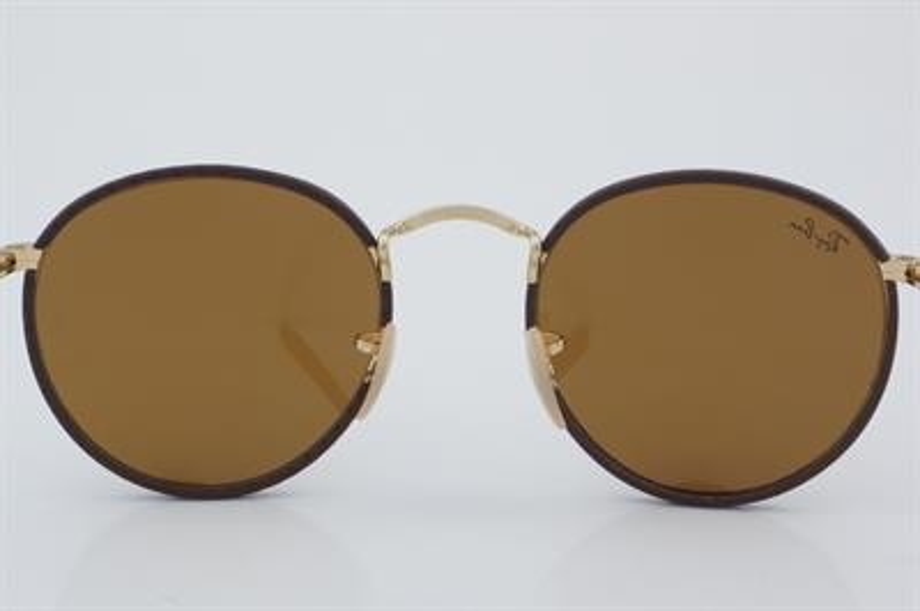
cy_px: 306
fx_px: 2107
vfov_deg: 16.5
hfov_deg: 24.6
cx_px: 460
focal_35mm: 82
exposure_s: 1/4
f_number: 32
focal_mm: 55
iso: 100
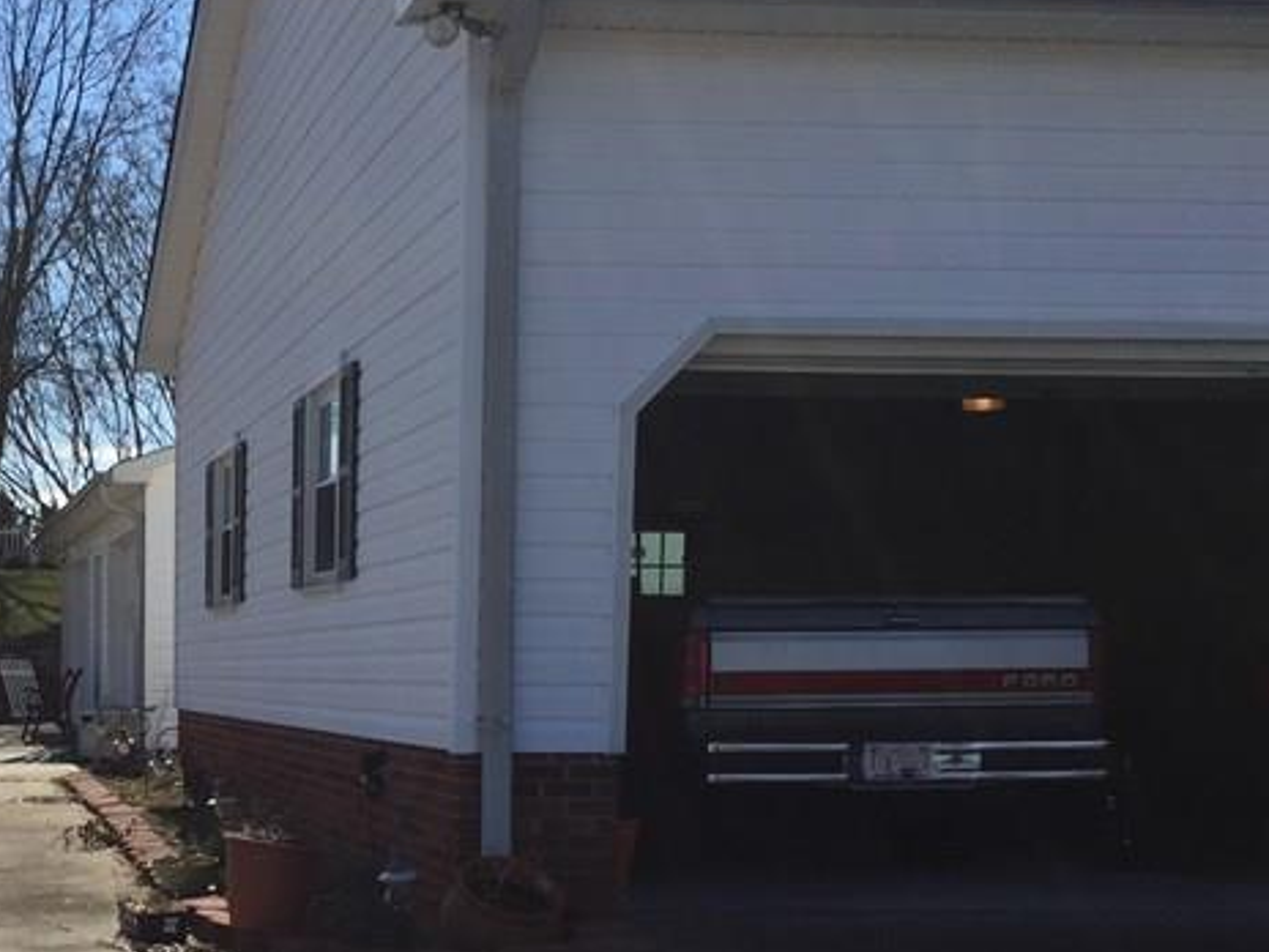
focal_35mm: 64
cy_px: 884
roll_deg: -1.8
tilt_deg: -3.7
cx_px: 131
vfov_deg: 22.3
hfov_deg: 29.1
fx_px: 2346
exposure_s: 1/3300
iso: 32
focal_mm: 4.15
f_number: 2.2
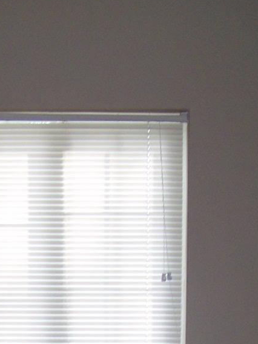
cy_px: 447
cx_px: 56
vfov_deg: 17.3
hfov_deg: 13.8
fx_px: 1063
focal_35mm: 107
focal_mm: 6.3
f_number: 2.8
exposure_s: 1/60
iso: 80
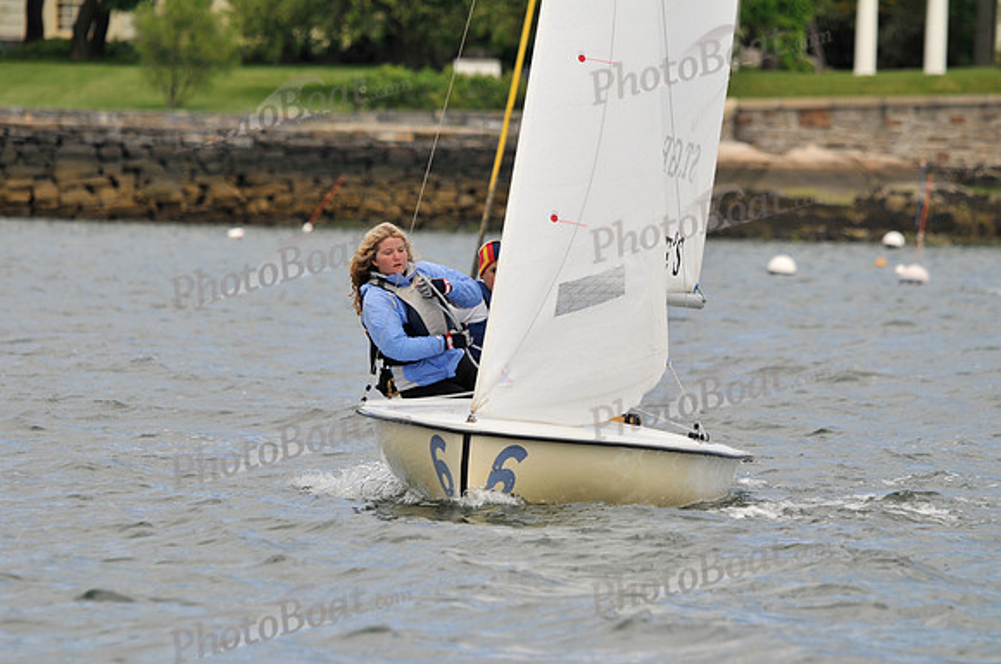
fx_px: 11245
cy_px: 332
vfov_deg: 3.4
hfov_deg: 5.1
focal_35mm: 405
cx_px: 500
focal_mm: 270
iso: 200
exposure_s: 1/1000
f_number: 7.1
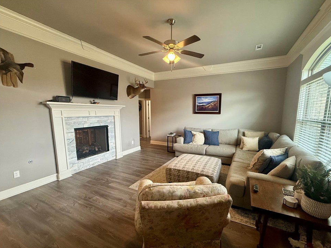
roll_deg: +0.2
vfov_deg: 81.7
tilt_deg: -7.2
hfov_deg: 98.0
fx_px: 143
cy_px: 131
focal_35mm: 15
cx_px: 176
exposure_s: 1/120
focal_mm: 2.22
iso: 320
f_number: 2.2
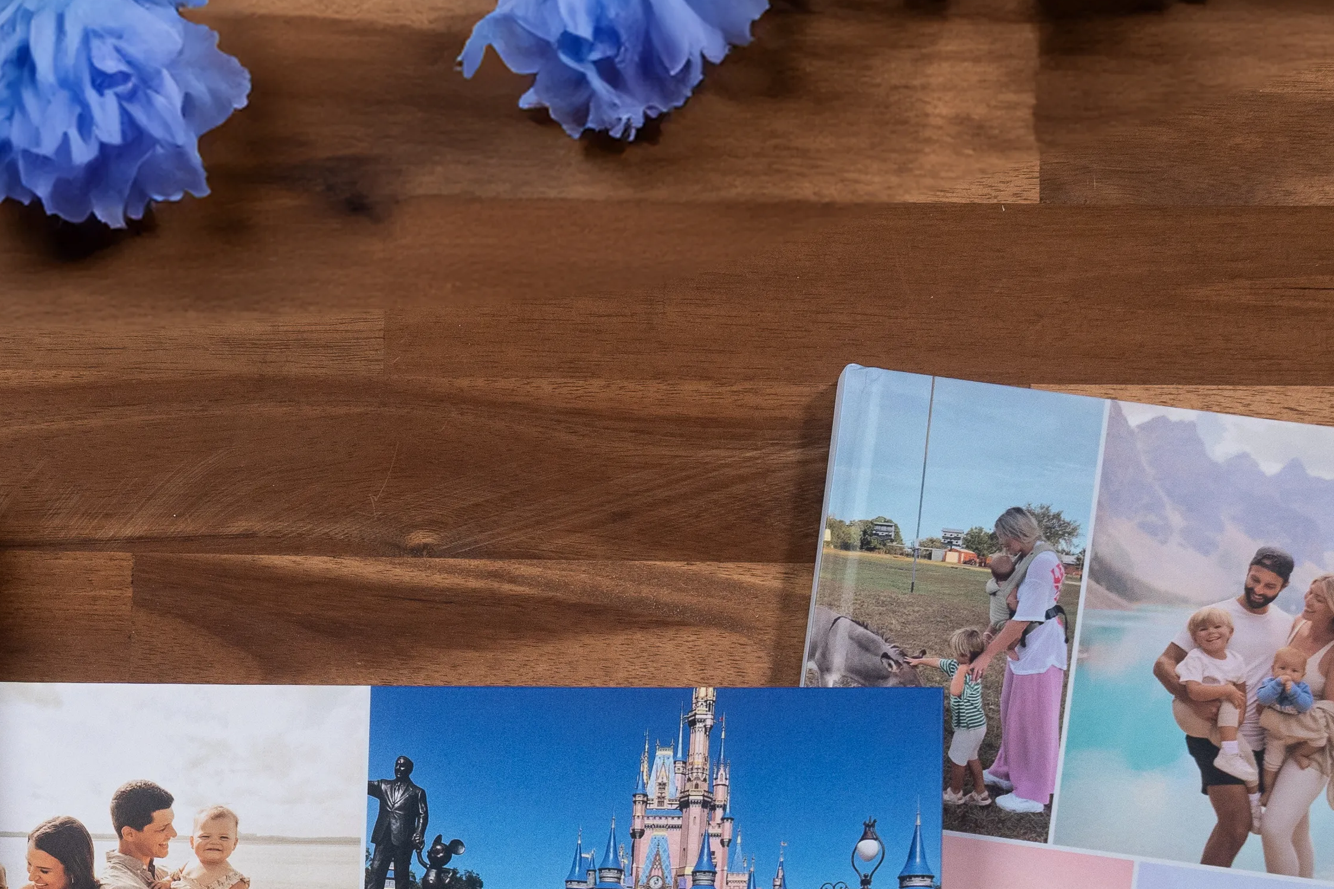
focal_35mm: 165
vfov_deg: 8.2
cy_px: 1008
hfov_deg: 12.4
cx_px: 453
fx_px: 6113
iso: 500
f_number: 5
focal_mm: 62
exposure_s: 1/160
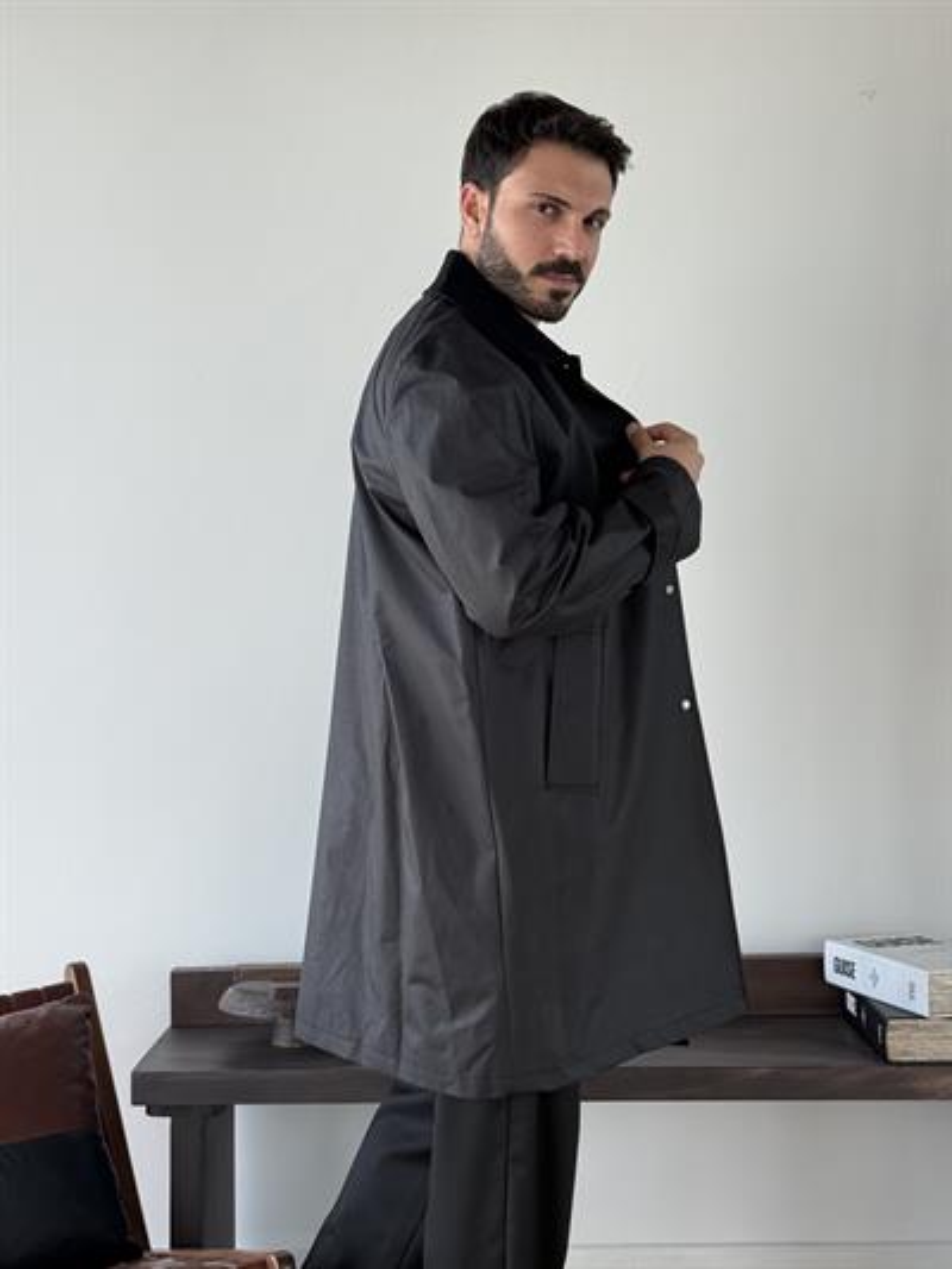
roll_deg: +0.7
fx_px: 1759
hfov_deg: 30.3
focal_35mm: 48
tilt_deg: -0.1
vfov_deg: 39.6
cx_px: 476
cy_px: 634
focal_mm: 6.76
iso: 64
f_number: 1.78
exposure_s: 1/219
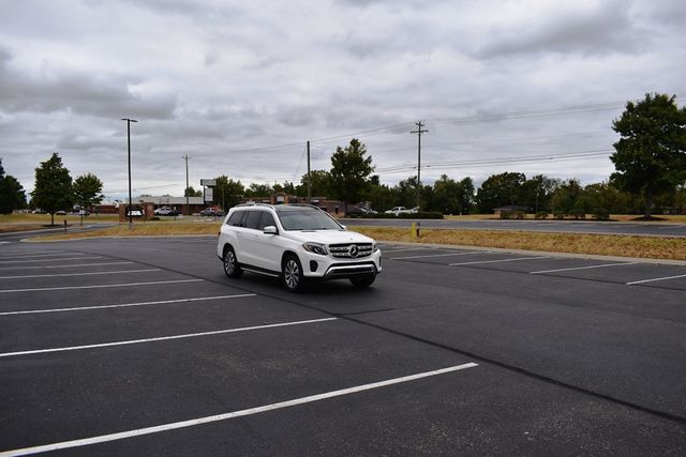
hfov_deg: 67.4
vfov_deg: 48.0
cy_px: 228
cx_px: 343
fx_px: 515
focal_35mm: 27
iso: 200
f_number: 6.3
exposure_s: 1/250
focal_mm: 18
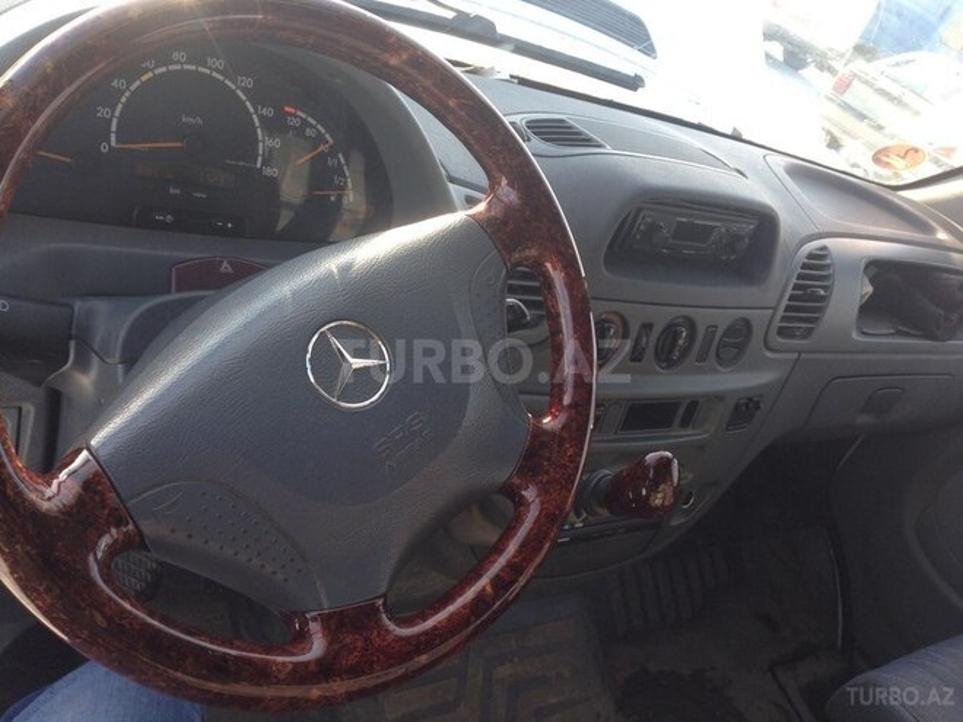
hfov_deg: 55.4
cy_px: 361
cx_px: 482
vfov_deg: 42.9
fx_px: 918
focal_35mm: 33
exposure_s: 1/141
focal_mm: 4.12
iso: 50
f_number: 2.4
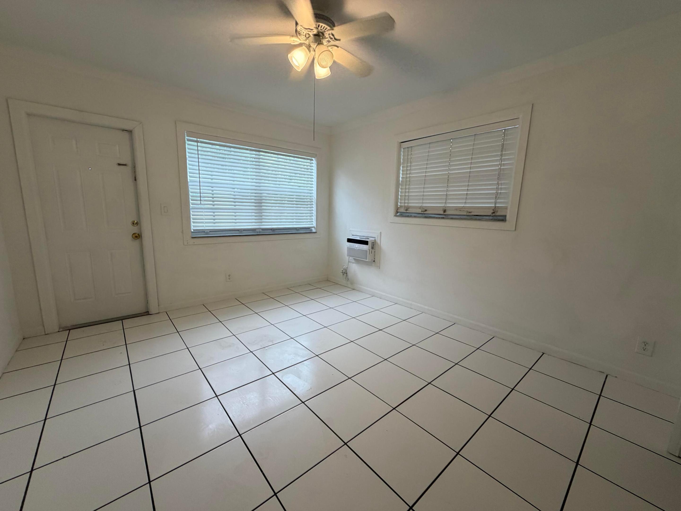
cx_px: 340
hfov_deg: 102.1
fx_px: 275
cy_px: 256
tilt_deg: -7.6
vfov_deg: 85.7
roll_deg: -0.9
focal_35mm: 14
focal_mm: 2.22
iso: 200
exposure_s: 1/120
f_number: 2.2
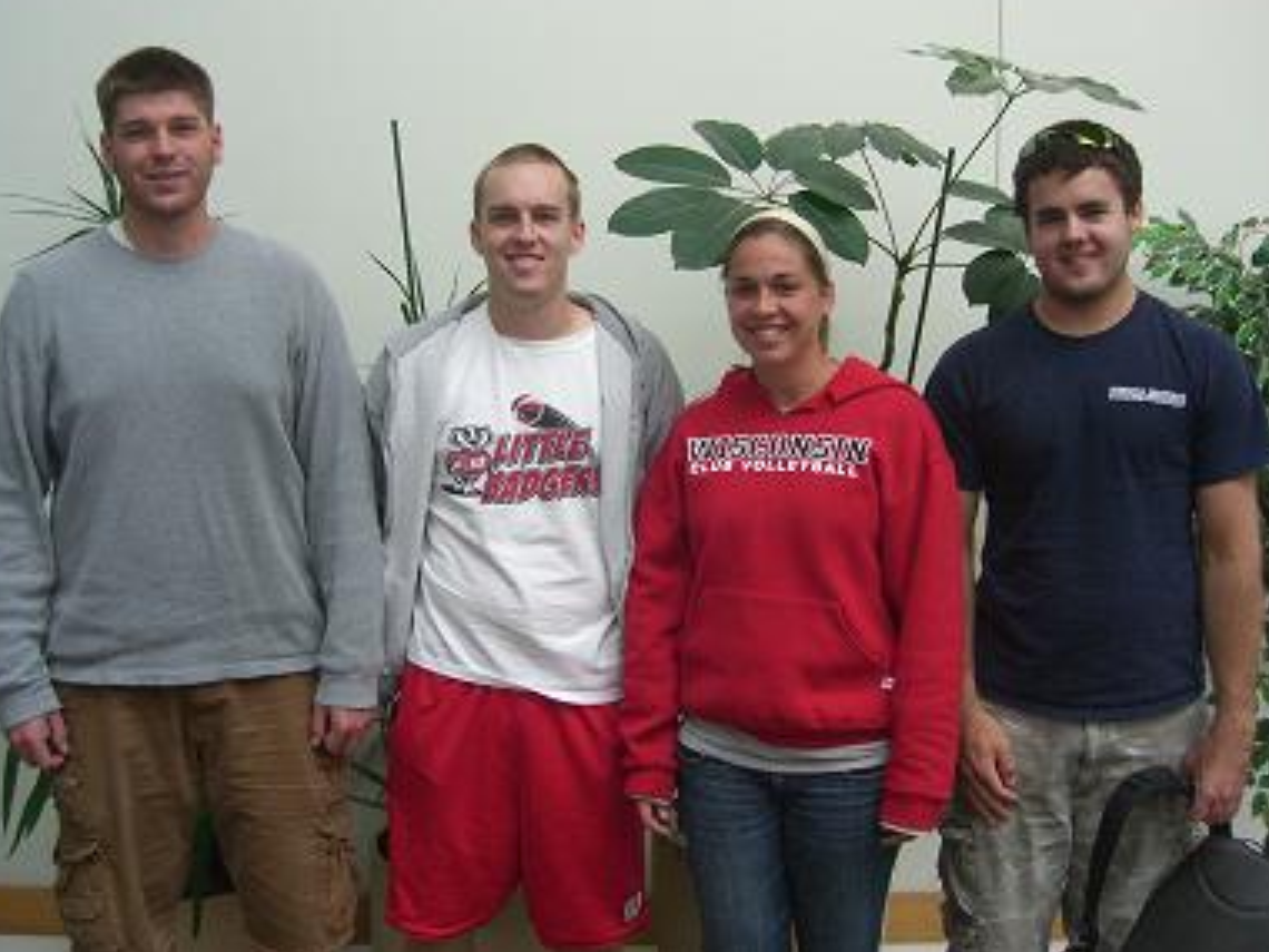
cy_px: 458
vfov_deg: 36.0
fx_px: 1466
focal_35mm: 40
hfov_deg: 46.8
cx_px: 624
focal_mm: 7.9
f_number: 2.8
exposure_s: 1/80
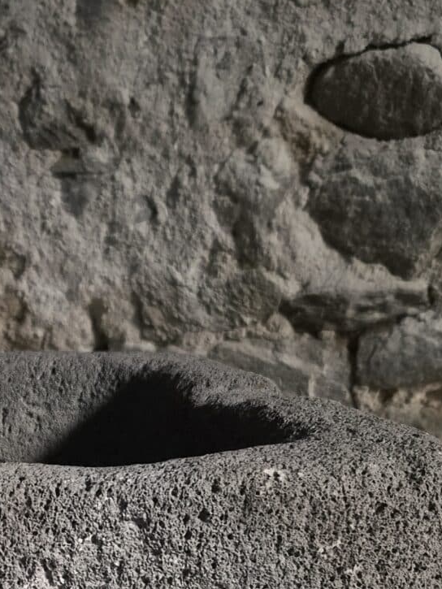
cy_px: 591
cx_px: -120
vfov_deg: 28.0
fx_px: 1106
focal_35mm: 65
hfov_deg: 20.7
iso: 1250
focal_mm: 5.4
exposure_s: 1/100
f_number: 1.8
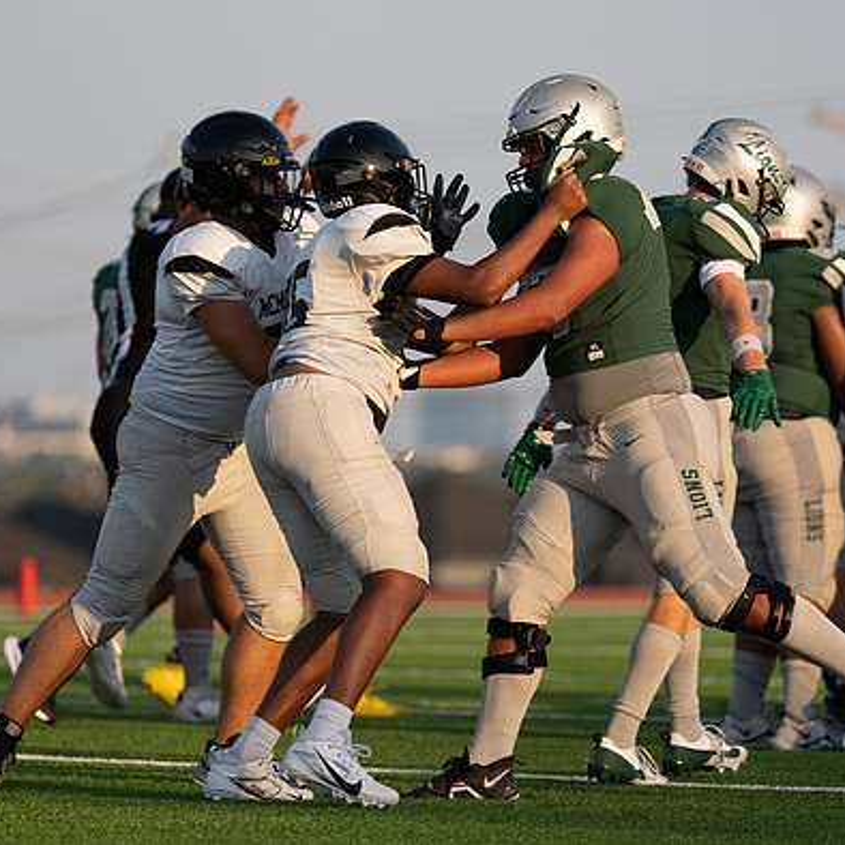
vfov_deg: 6.3
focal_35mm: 277
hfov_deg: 6.3
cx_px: 445
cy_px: 450
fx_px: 7650
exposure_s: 1/1250
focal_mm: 200
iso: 100
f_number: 2.8
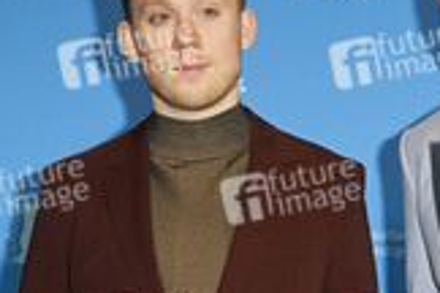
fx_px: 1699
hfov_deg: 14.7
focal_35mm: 139
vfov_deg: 9.8
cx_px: 327
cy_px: 260
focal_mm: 50
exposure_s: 1/250
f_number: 5.6
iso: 800
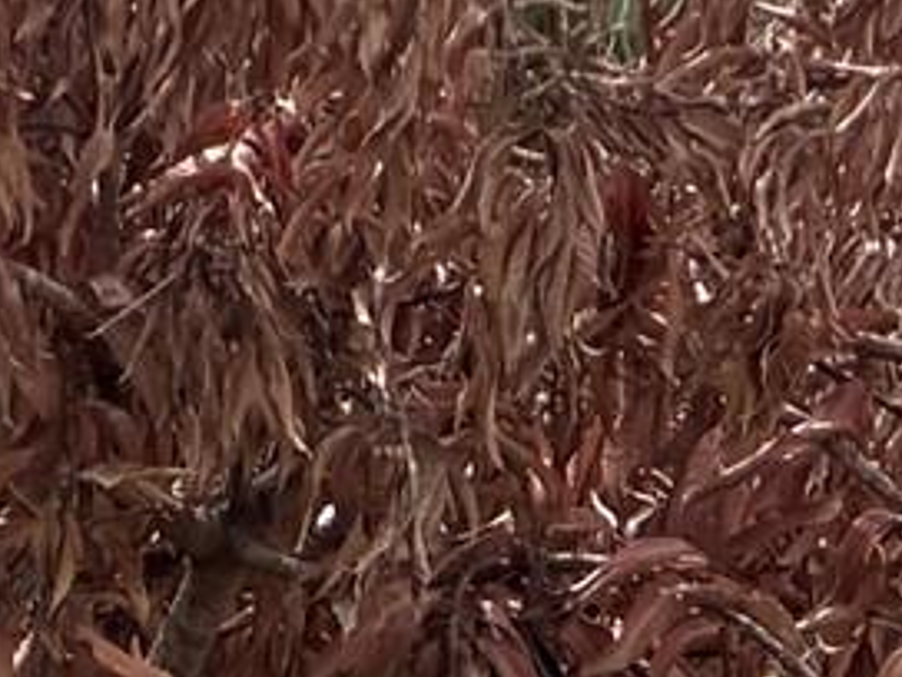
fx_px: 15322
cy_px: 1875
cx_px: -1313
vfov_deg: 2.5
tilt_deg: -2.9
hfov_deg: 3.3
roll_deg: -1.1
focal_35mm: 588
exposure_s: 1/638
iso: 32
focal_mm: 16.89
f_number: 2.8
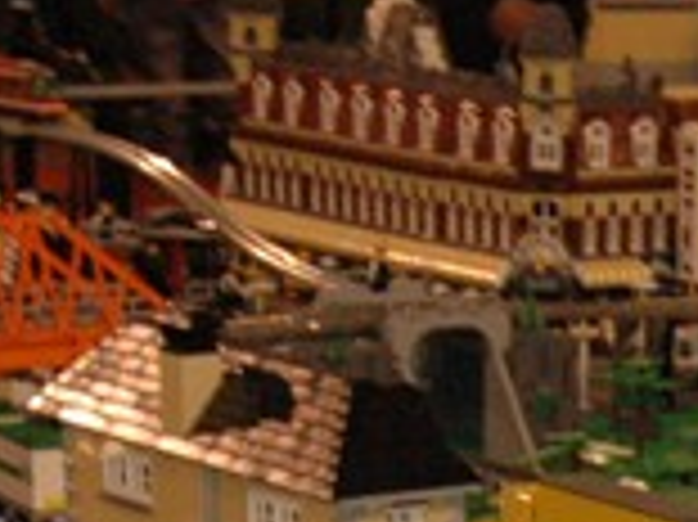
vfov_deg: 7.6
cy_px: 1071
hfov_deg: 10.3
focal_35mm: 186
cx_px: 968
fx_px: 3757
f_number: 4
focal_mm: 25
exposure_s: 1/60
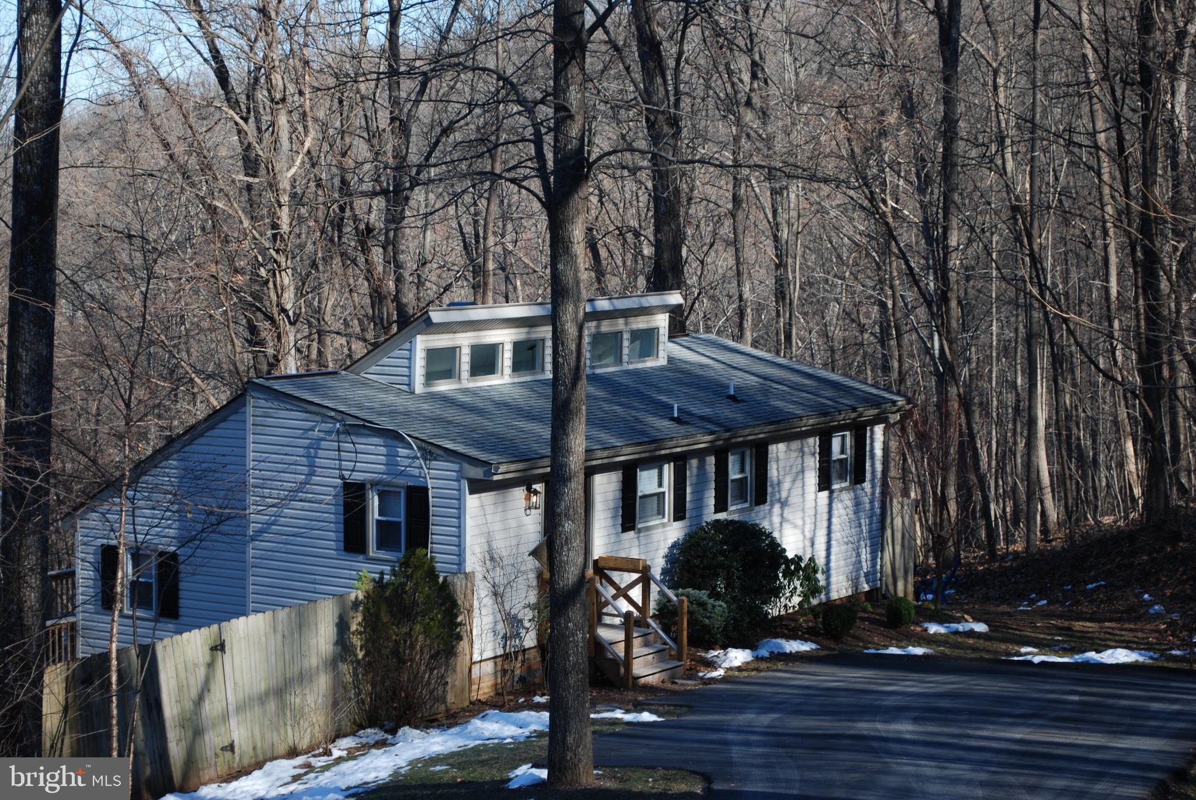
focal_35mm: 82
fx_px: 2744
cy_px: 400
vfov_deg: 16.6
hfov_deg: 24.6
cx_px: 598
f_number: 5.6
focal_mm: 55
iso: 200
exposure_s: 1/100
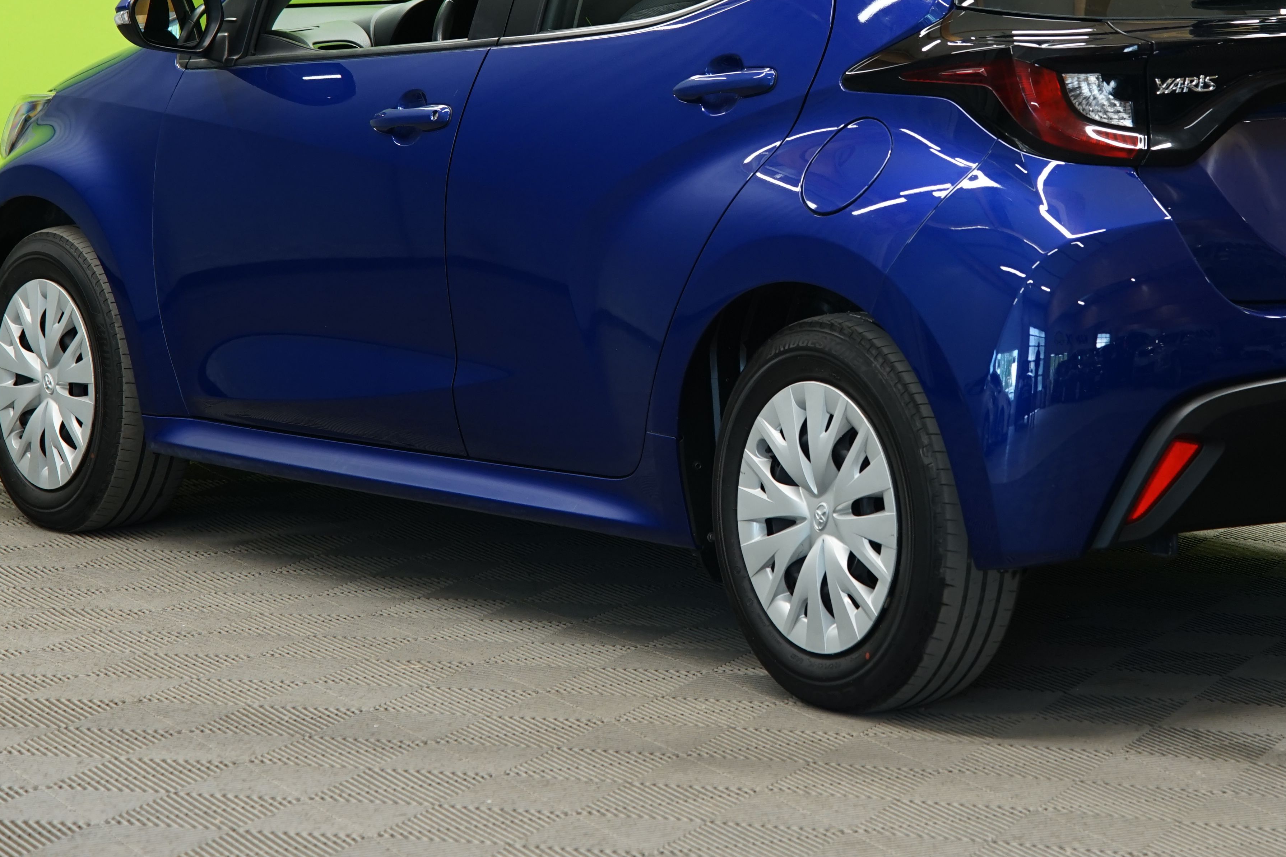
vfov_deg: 11.0
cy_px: 142
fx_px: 4429
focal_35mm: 124
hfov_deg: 16.5
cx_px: 885
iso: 500
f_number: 5
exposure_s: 1/15
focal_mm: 74
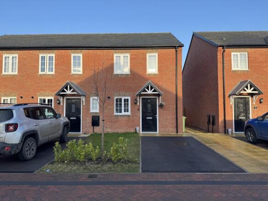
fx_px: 186
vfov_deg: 56.8
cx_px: 134
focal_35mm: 24
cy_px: 100
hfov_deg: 71.6
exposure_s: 1/864
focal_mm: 6.76
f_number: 1.78
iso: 80
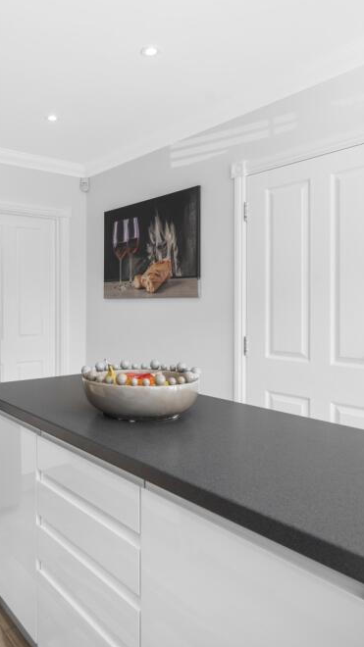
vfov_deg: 70.2
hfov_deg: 41.8
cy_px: 316
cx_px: 87
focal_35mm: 27
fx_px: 460
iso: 320
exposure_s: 1/5
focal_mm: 16.5
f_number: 8
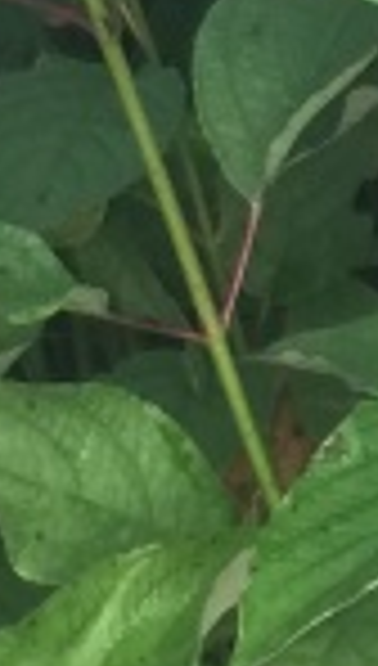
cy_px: 173
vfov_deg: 9.5
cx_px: 1296
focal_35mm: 227
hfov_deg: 5.0
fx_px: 4017
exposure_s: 1/33
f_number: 2.2
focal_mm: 4.15
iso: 40
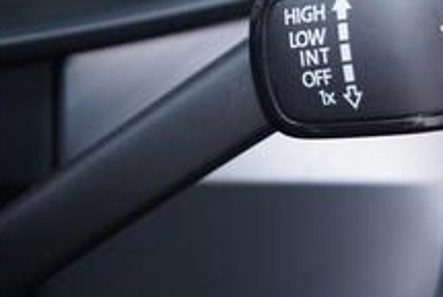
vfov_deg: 14.7
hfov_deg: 21.4
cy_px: 24
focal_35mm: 92
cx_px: 441
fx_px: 1134
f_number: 2.8
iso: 640
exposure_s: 1/40
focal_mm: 24
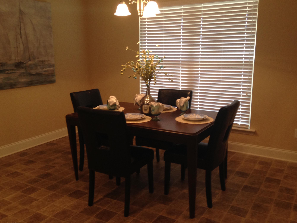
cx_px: 152
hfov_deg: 51.3
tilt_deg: -11.2
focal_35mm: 36
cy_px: 109
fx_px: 309
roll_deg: -0.8
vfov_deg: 39.7
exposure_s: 1/20
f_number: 2.4
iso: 100
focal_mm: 4.12
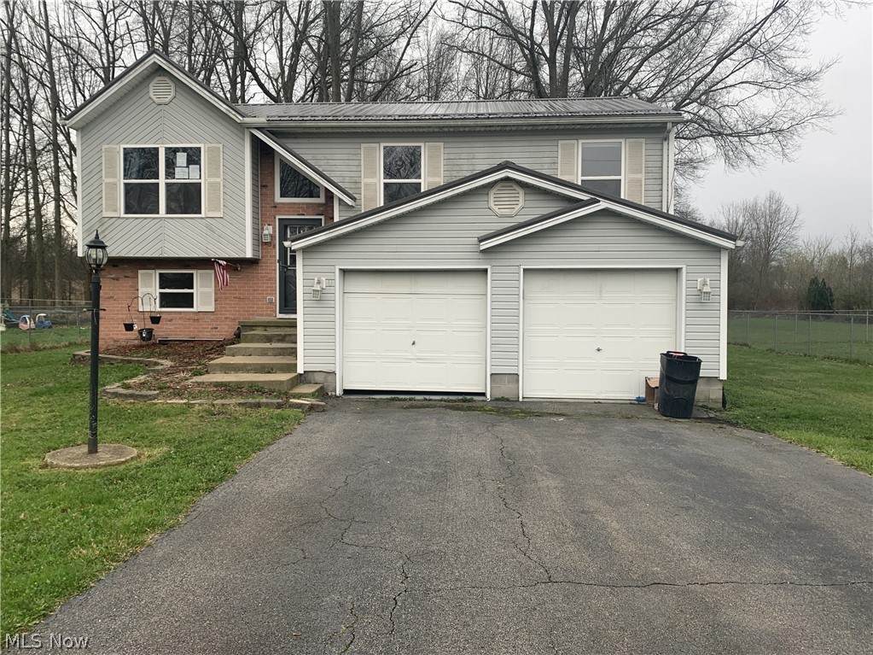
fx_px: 656
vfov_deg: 53.1
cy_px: 328
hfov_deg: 67.3
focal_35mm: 26
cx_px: 436
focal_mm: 4.25
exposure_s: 1/245
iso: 25
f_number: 1.8
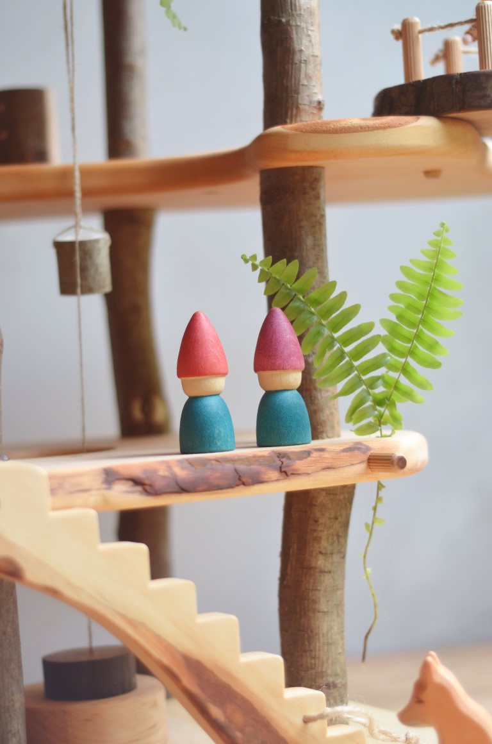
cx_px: 246
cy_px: 372
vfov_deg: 27.0
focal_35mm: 75
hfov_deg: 18.1
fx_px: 1545
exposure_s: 1/100
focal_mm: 50
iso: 100
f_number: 1.8
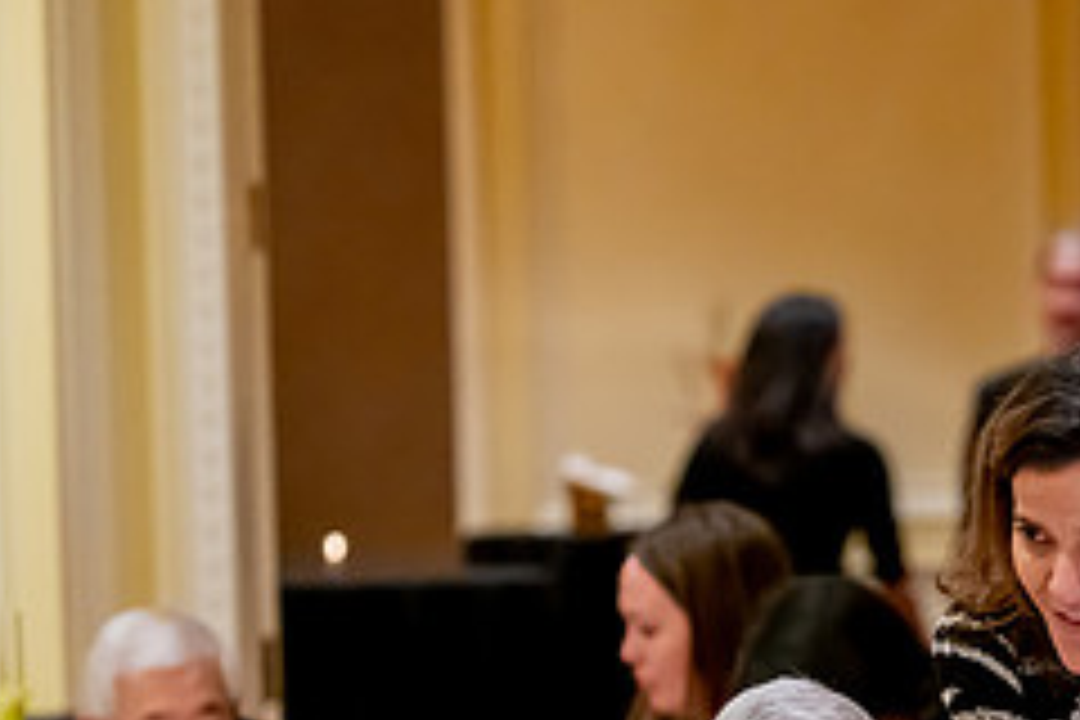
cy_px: 776
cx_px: 914
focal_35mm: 242
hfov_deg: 8.5
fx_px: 7259
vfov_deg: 5.7
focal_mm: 100
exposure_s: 1/250
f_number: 2.8
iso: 6400
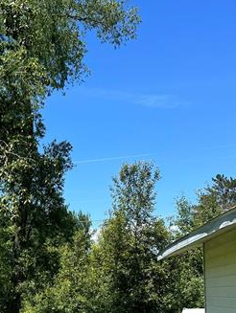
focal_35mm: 61
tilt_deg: +1.9
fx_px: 553
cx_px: -35
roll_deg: +0.4
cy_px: 287
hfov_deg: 22.5
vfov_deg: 30.2
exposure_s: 1/2841
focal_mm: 5.7
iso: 50
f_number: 1.5
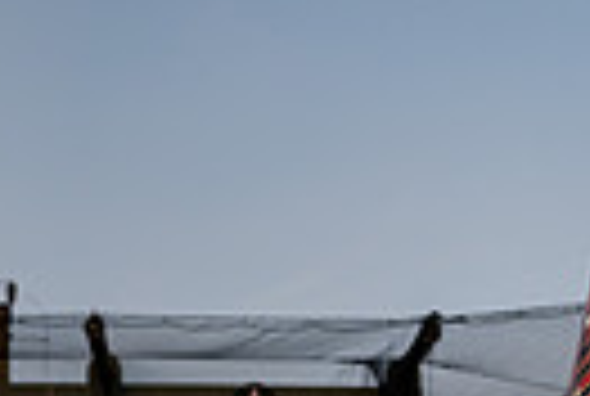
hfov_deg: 16.9
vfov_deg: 9.9
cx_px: 153
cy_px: 994
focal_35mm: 120
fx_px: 1971
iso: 500
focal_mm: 35
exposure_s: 1/250
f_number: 6.3
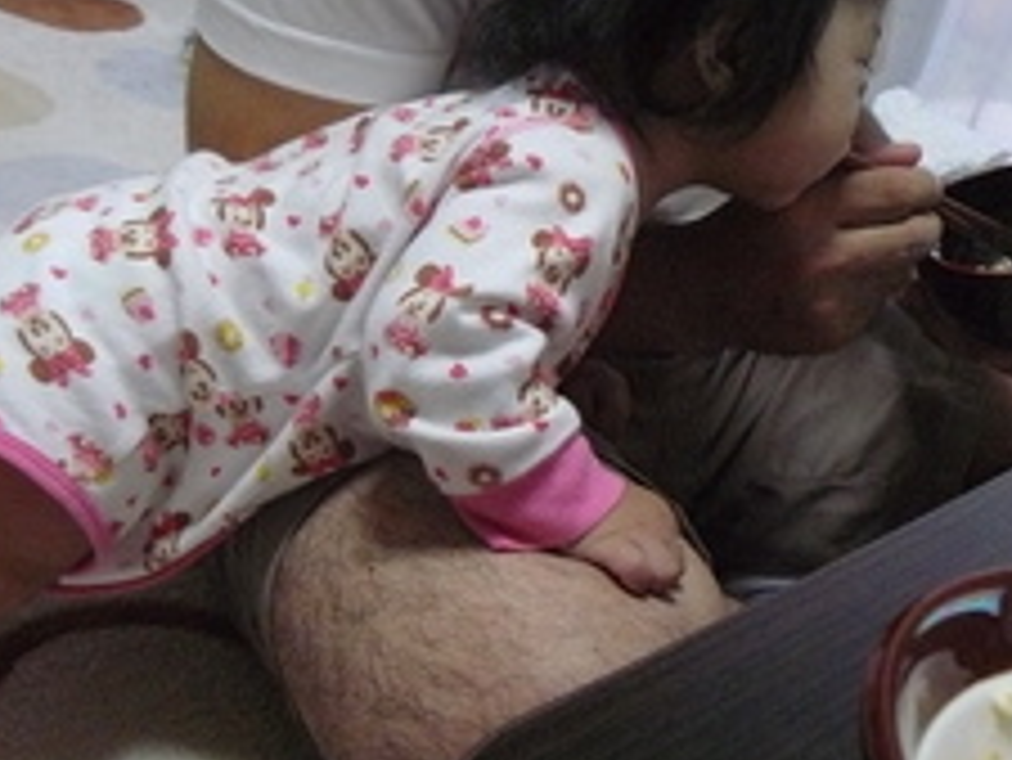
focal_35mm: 64
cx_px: 472
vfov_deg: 22.9
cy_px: 297
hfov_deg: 30.2
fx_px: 1872
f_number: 2.8
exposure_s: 1/30
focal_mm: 6
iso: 400
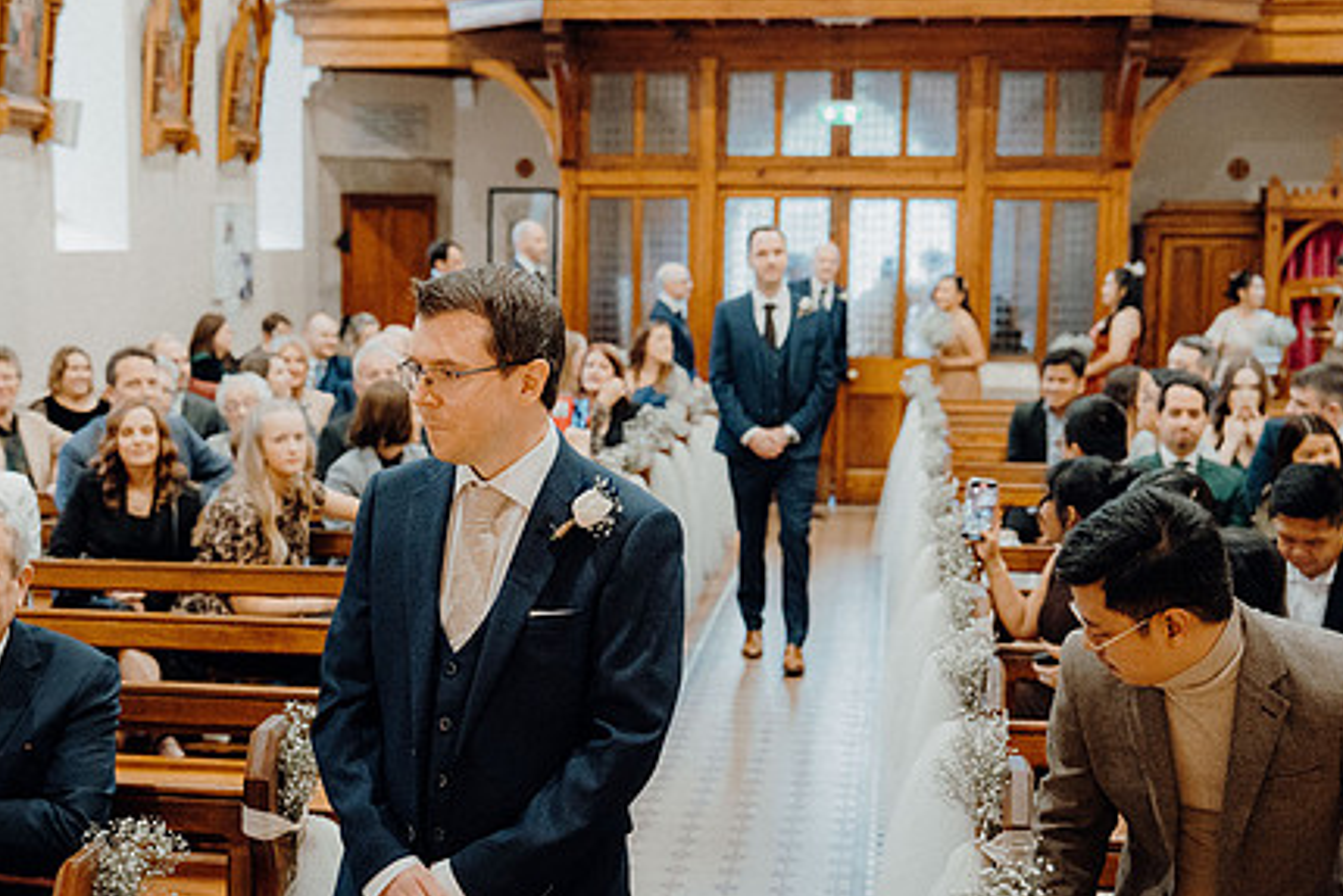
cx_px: 572
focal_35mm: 58
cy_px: 585
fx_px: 2164
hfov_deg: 34.4
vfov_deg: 23.3
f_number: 3.5
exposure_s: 1/160
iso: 5000
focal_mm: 43
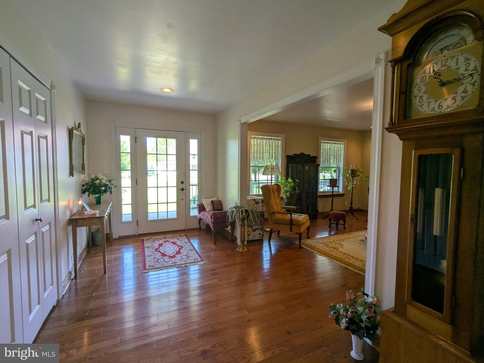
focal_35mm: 16
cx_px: 242
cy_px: 182
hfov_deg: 94.5
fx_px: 224
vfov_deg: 78.1
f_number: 2.2
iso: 79
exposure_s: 1/120
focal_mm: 2.35
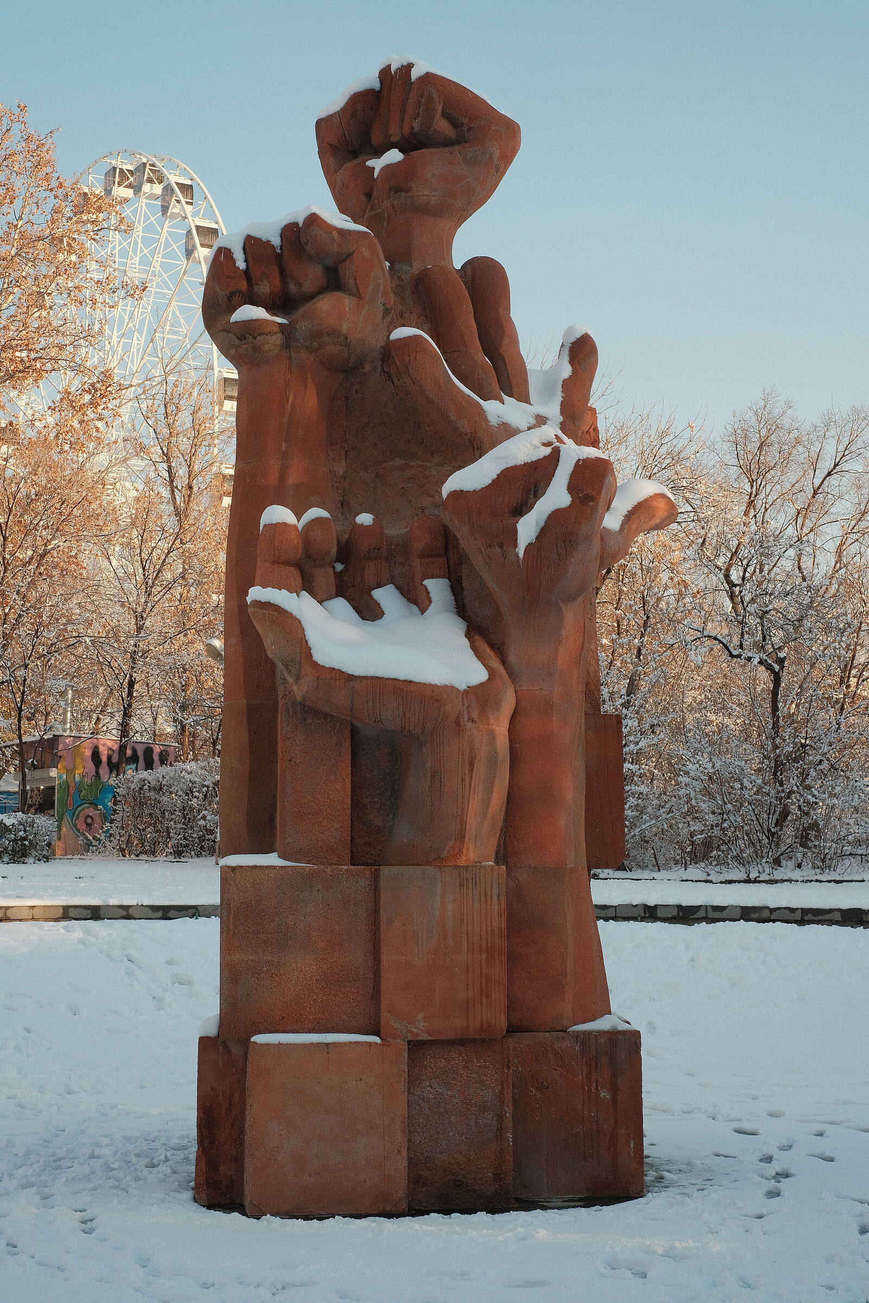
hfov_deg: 25.5
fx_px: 1919
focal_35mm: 53
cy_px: 652
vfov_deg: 37.5
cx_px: 434
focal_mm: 35
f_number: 10
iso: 800
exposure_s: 1/250
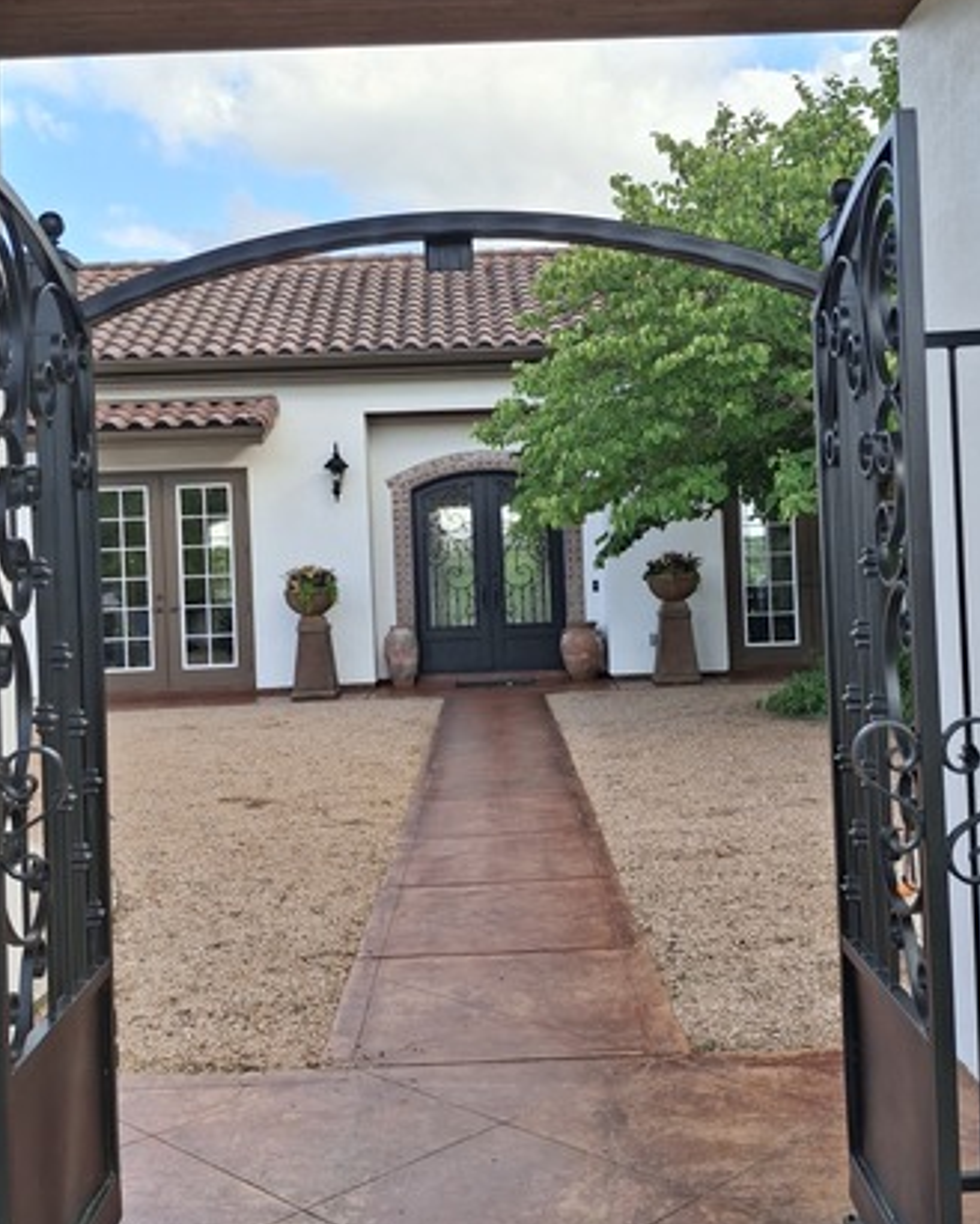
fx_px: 1377
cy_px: 575
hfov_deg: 39.2
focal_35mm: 38
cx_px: 491
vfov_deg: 47.9
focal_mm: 4.69
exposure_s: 1/667
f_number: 1.8
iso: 32
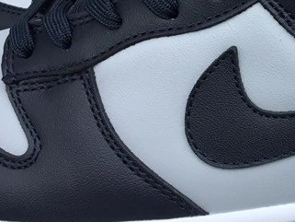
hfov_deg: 21.1
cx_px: 341
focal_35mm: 87
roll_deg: +0.7
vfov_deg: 16.8
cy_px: 35
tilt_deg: -24.6
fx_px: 742
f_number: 2.4
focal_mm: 3.3
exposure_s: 1/431
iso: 25
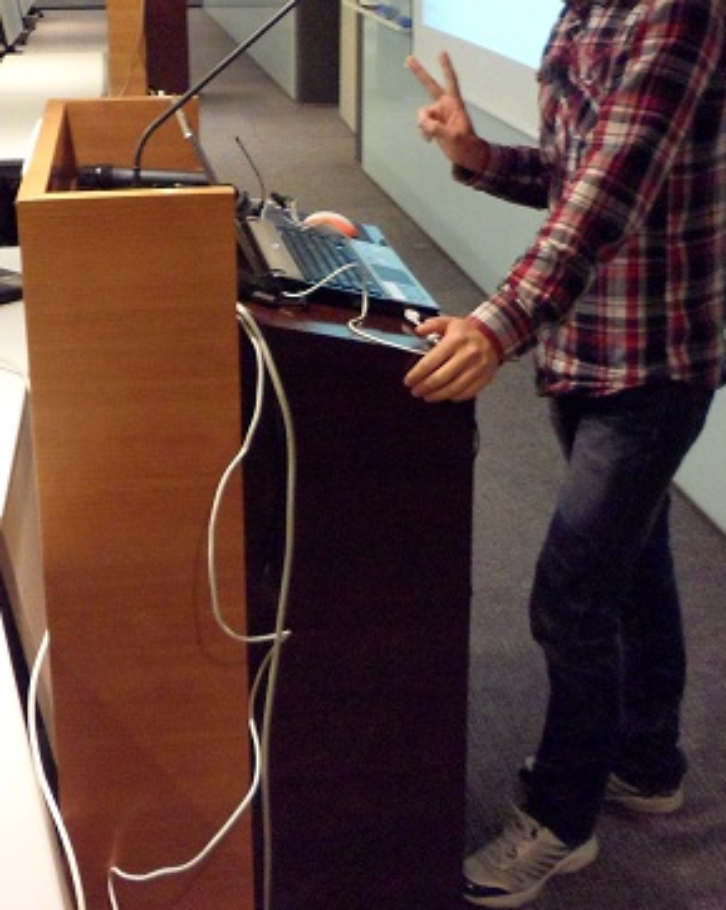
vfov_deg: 36.4
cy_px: 331
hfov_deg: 29.6
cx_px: 322
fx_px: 1372
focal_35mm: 51
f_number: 3.5
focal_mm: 4.9
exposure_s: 1/15
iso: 320
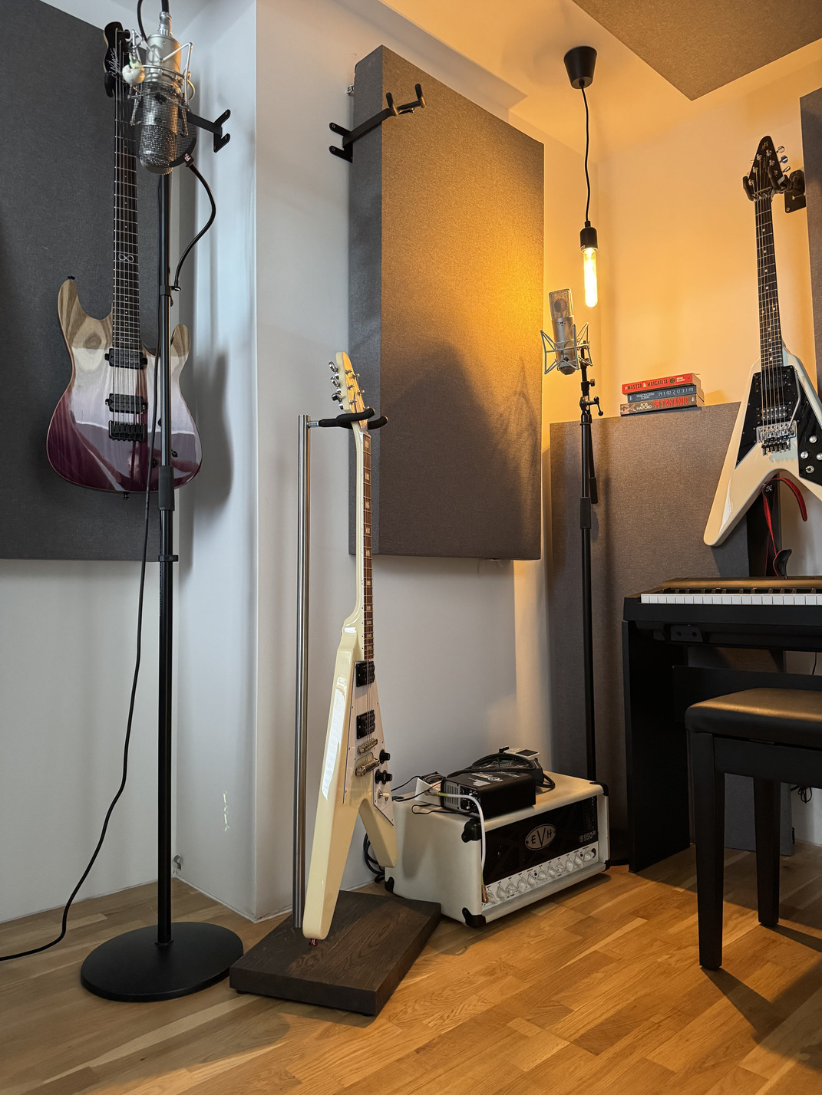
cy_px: 548
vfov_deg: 71.6
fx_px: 760
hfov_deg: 56.8
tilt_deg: +3.8
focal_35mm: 24
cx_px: 411
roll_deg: +0.5
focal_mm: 6.76
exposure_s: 1/39
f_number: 1.78
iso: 1000
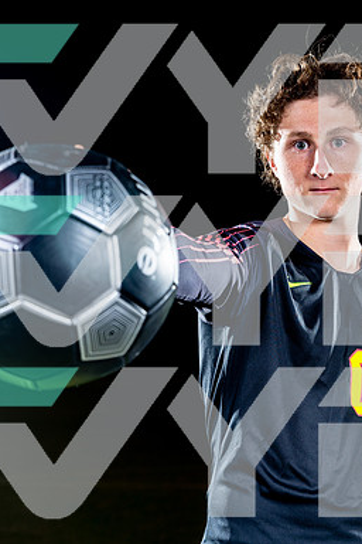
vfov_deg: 25.4
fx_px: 1207
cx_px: 296
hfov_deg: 16.9
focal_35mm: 80
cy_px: 271
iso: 100
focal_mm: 53
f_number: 5.6
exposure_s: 1/125
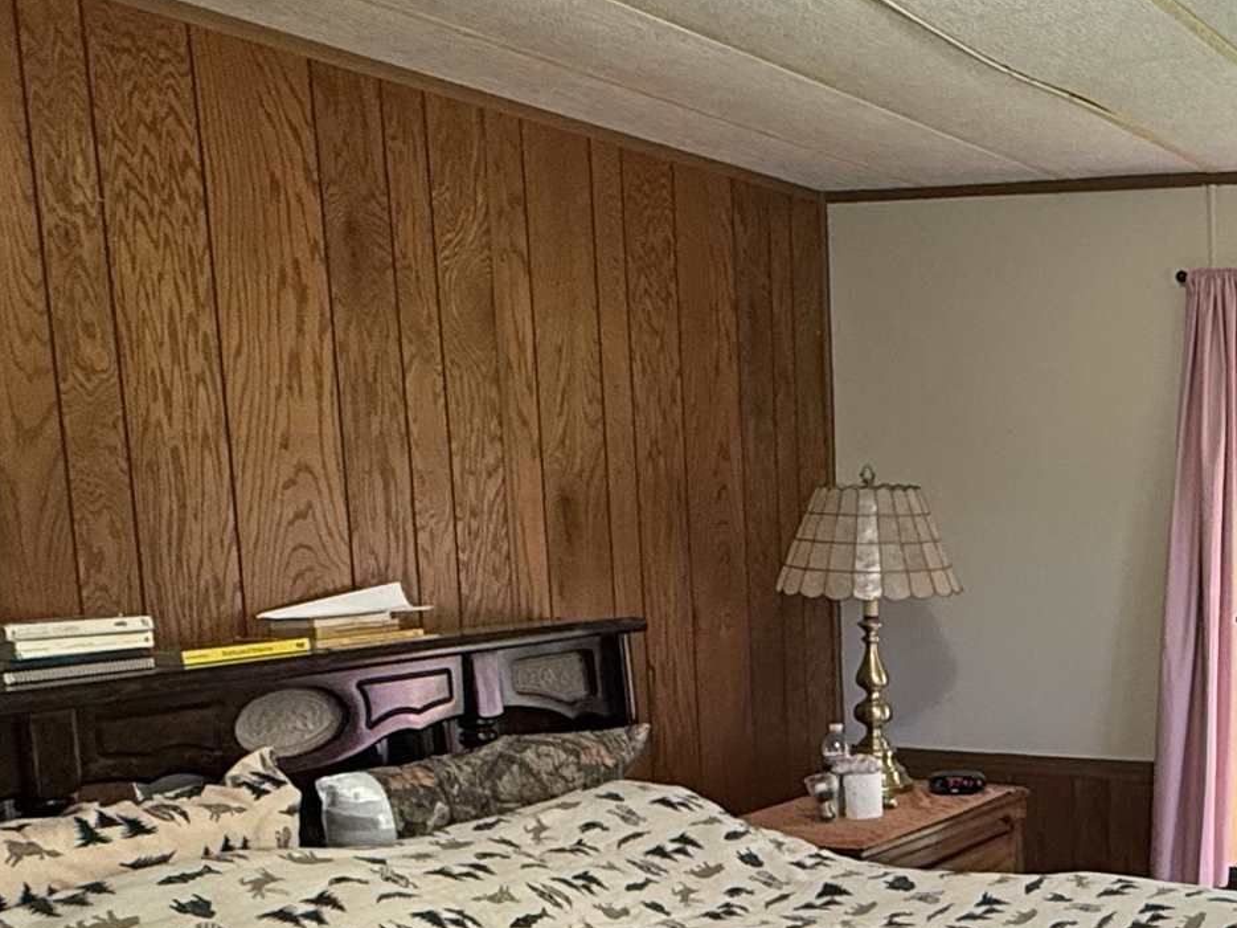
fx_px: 1644
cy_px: 733
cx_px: 1281
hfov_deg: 36.4
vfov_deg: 30.8
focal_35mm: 46
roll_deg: -0.6
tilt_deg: -9.2
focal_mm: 2.22
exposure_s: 1/60
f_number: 2.2
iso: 200
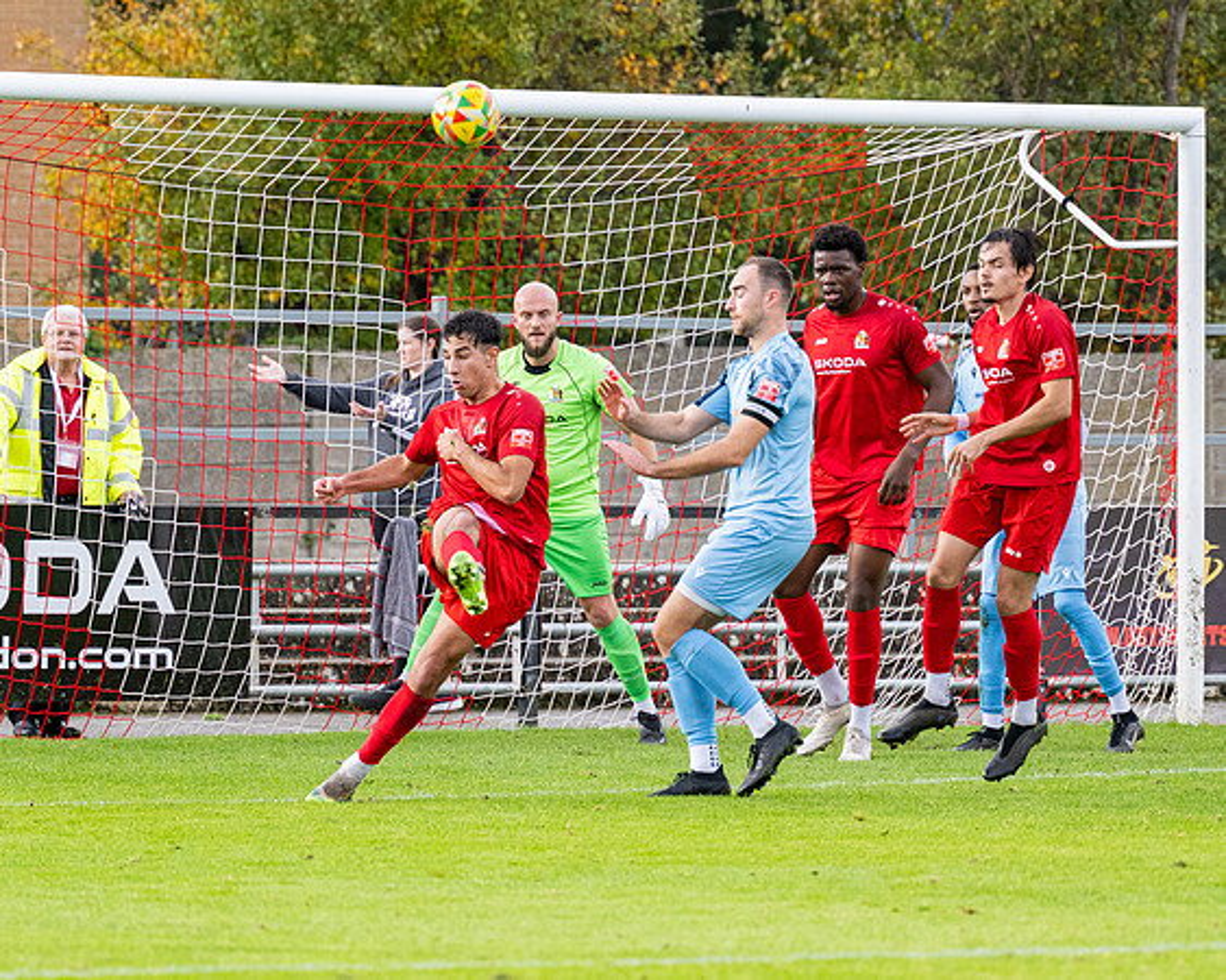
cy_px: 548
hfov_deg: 5.4
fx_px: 12997
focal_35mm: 358
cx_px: 577
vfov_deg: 4.3
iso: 640
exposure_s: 1/1600
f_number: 4
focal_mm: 170
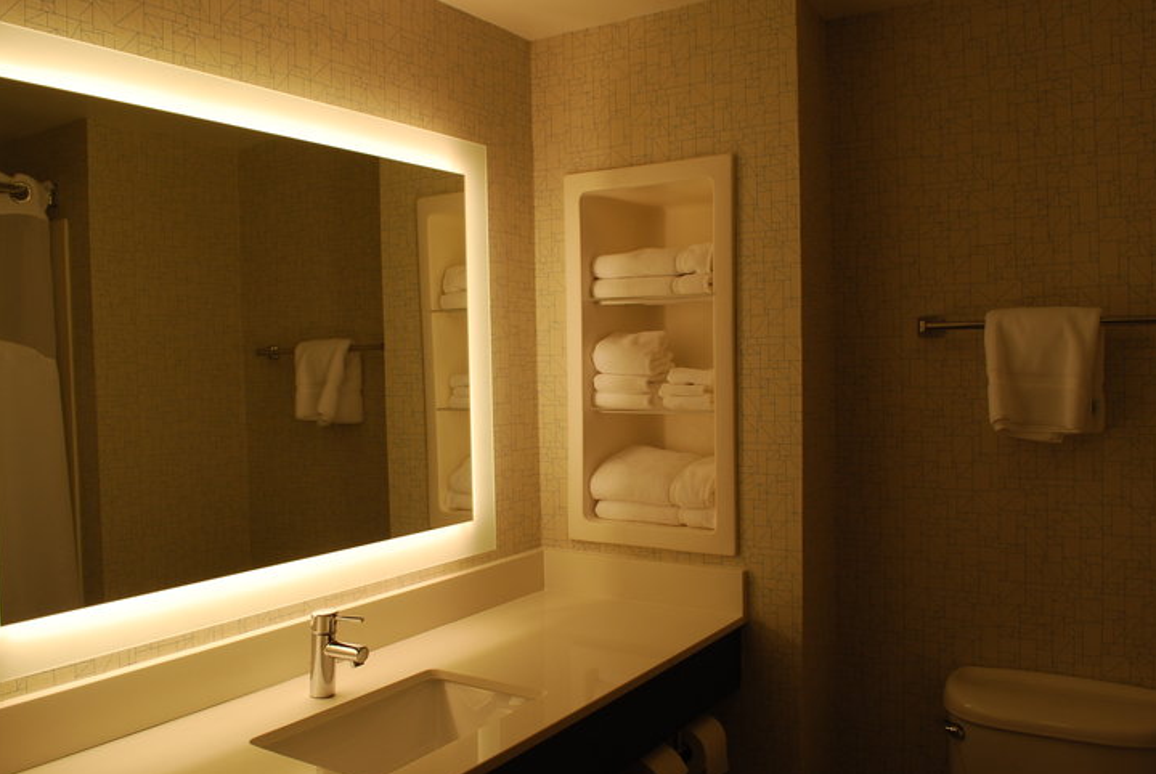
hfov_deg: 61.8
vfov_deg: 43.7
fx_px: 964
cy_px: 392
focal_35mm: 30
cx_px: 535
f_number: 8
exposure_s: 1/60
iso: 200
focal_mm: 18
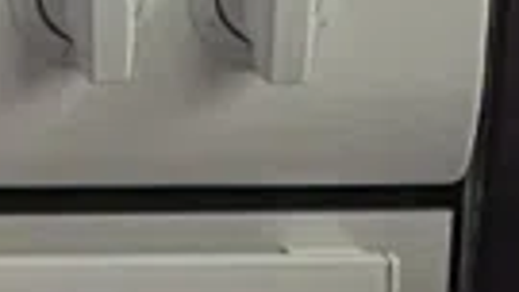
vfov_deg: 8.2
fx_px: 1844
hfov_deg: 12.8
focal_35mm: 134
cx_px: -677
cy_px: -465
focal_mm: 5.7
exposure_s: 1/50
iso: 400
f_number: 1.5
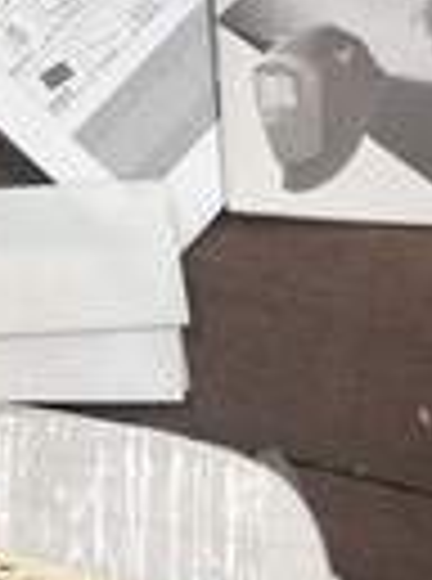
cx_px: -227
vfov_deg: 18.1
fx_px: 1756
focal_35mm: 105
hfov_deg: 13.2
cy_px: -54
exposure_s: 1/50
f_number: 1.8
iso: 320
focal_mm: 4
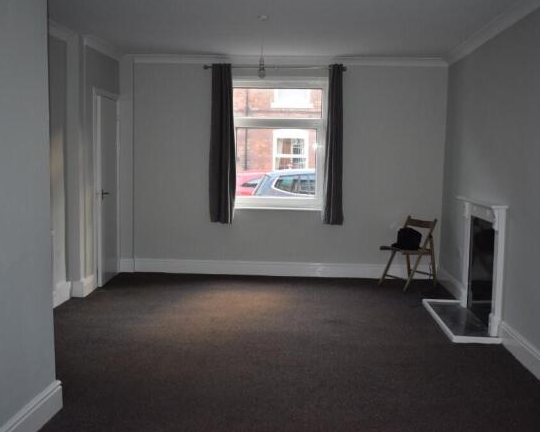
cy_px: 216
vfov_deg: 36.5
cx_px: 282
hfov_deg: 44.8
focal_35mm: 41
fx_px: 655
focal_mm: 24
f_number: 3.8
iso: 900
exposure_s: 1/60
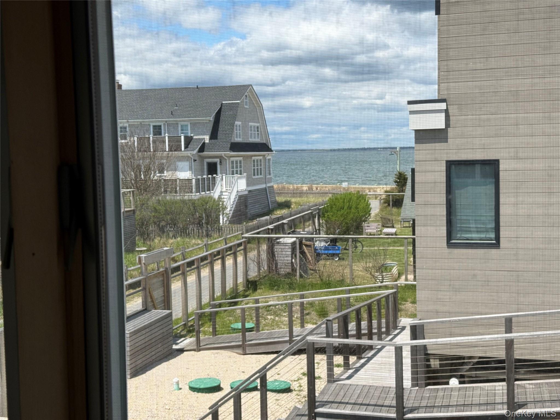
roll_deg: +1.3
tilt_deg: -3.9
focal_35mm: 48
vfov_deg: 30.3
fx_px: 777
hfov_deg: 39.7
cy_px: 210
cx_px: 280
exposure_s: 1/2865
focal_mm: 6.76
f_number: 1.78
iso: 64
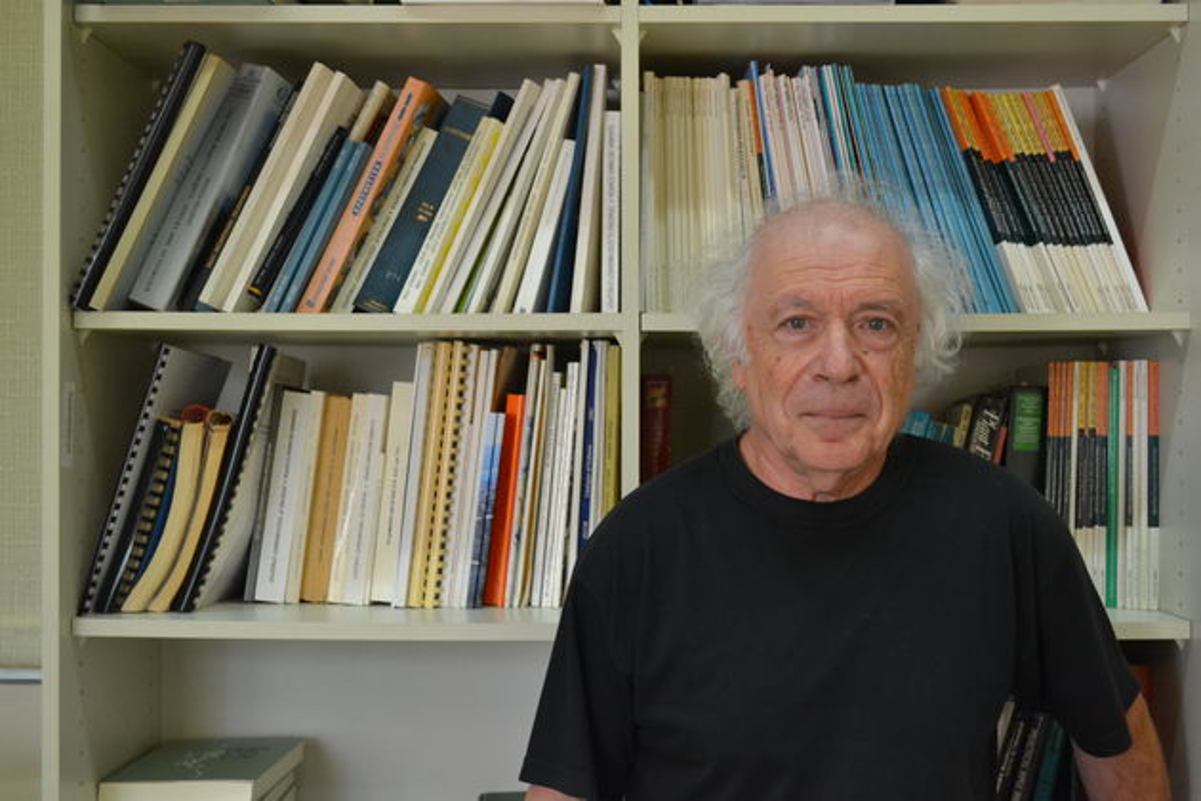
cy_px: 400
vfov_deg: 26.5
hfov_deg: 38.9
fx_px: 1701
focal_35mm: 51
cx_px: 600
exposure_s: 1/60
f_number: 5
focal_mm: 34
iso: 1600
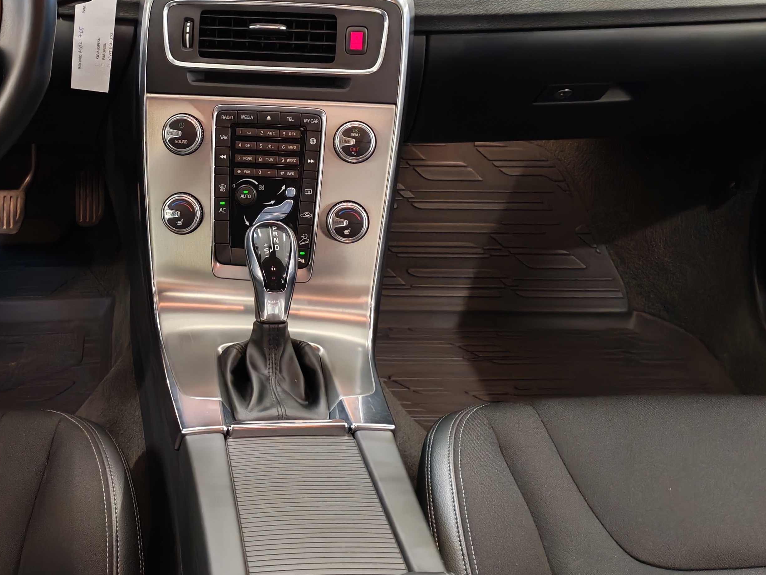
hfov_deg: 34.3
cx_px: 210
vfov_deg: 26.4
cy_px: 196
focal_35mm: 55
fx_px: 1217
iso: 1137
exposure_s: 1/50
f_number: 1.9
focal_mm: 6.12
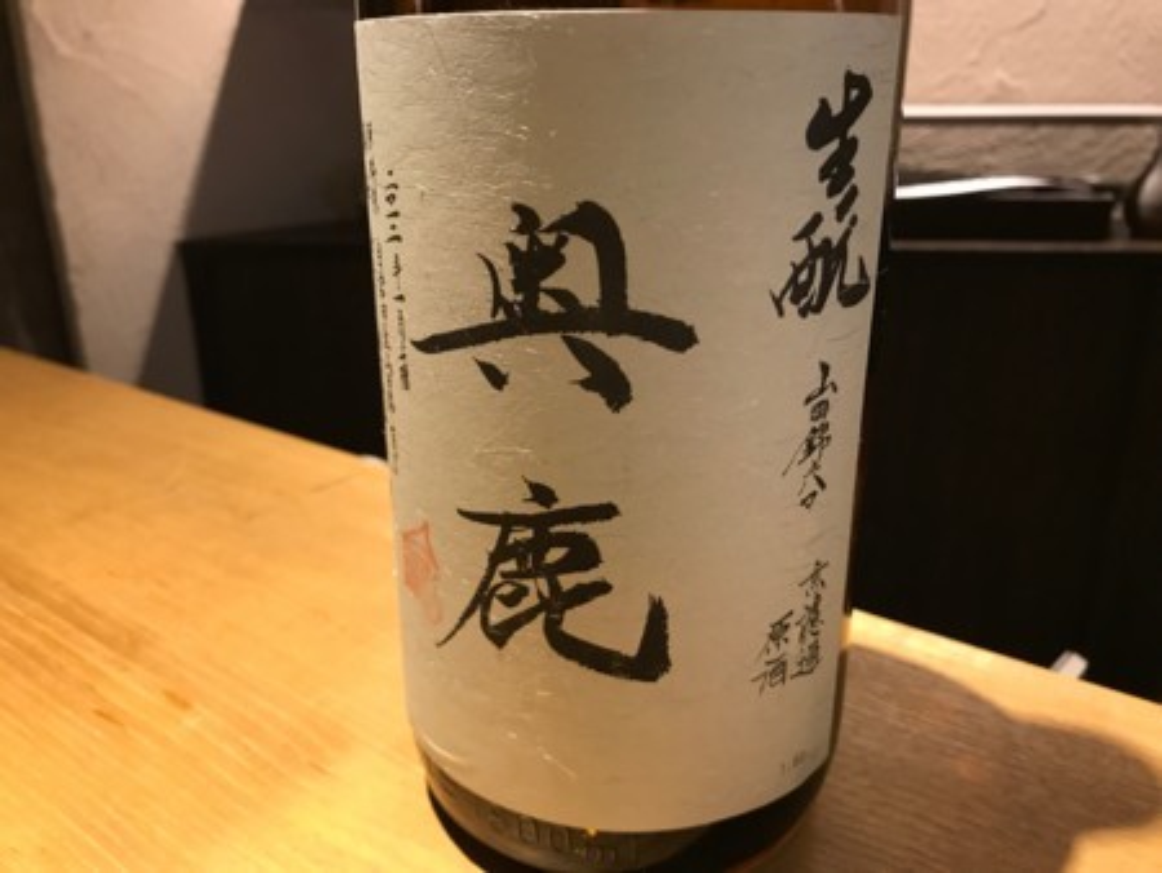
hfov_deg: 63.4
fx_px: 940
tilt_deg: -21.6
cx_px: 581
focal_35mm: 28
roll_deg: +0.1
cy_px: 436
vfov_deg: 49.8
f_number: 1.8
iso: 50
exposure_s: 1/15
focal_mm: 3.99
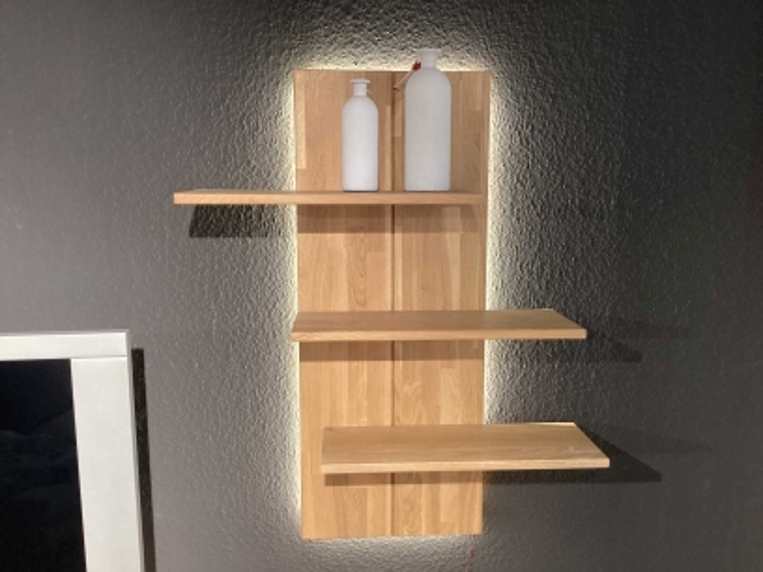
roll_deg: +0.3
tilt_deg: -7.6
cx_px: 382
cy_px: 286
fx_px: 683
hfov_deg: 58.4
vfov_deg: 45.4
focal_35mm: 31
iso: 250
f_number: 2.4
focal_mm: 3.3
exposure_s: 1/50
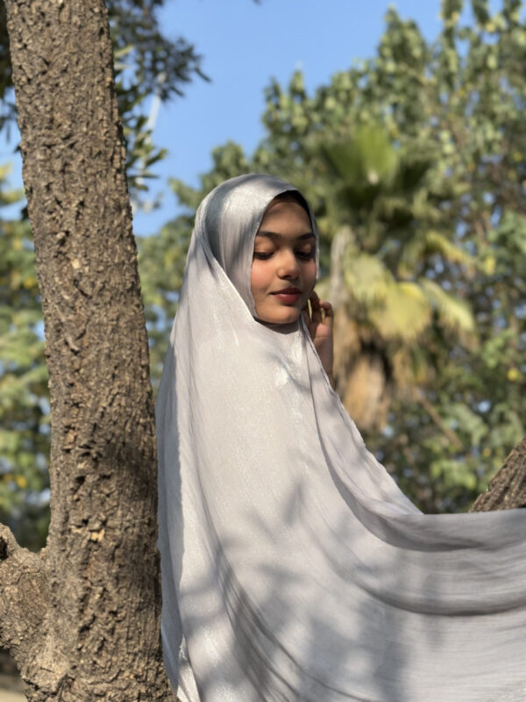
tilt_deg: +18.1
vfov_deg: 39.7
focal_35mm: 48
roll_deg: -9.1
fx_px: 972
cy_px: 351
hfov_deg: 30.3
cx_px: 263
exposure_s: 1/2611
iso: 64
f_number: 1.78
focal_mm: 6.76
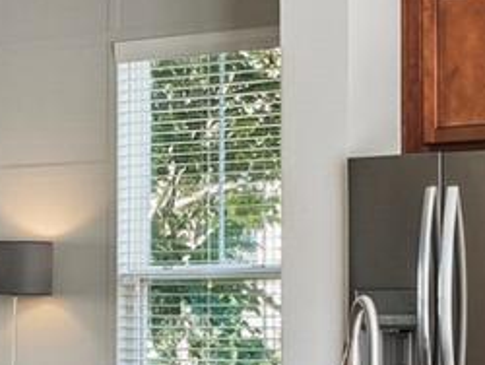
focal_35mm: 126
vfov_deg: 11.6
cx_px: 188
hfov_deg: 15.6
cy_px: 382
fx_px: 1767
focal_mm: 16
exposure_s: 1/15
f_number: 8
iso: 100
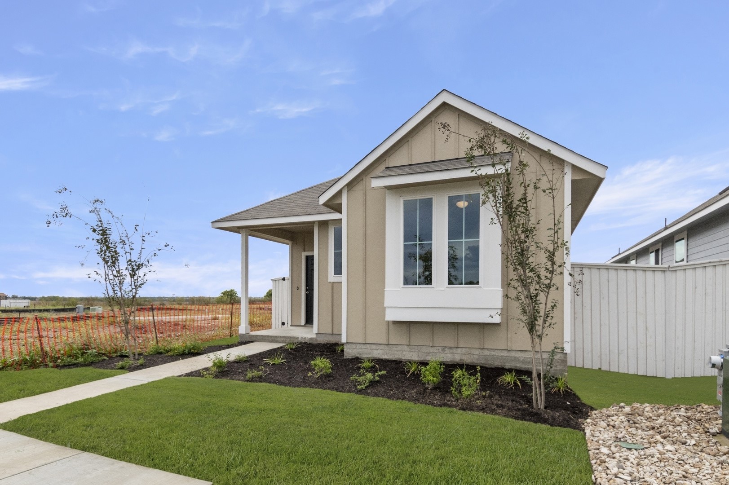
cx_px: 364
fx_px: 729
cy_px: 242
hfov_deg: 53.2
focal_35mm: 36
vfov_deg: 36.8
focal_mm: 24
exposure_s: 1/2500
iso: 400
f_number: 8
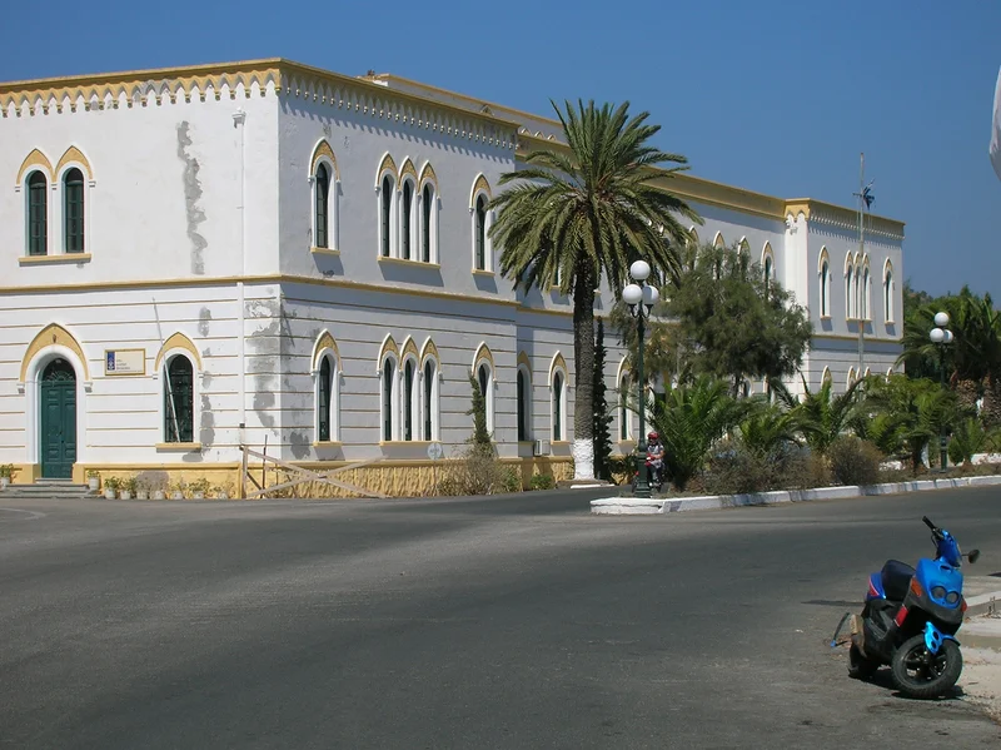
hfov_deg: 23.9
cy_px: 375
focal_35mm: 82
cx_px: 500
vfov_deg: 18.0
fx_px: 2370
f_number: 7.2
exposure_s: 1/408
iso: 50
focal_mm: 13.6
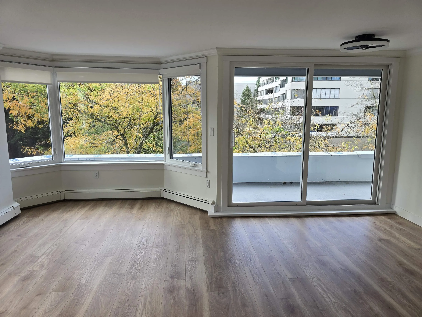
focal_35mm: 23
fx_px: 280
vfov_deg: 58.9
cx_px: 211
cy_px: 158
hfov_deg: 73.9
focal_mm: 6.3
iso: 64
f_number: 1.7
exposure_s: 1/180
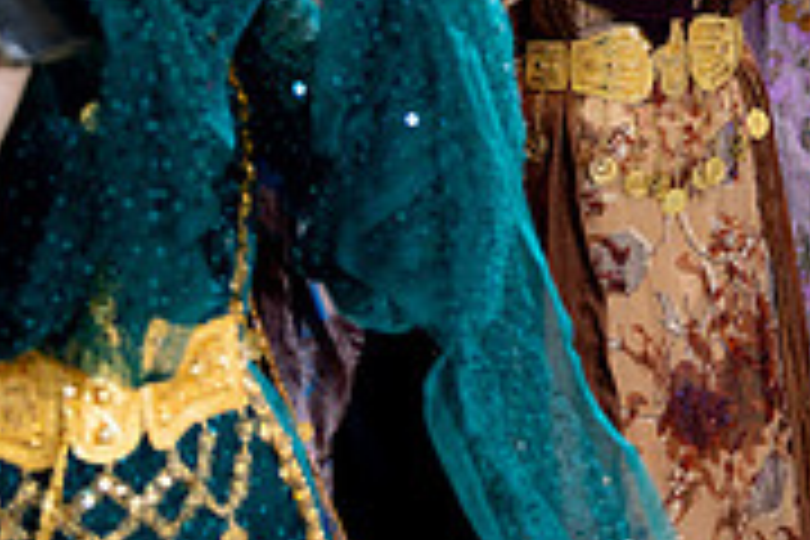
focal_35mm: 119
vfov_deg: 11.3
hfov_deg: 16.2
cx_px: 1066
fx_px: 2677
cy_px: -70
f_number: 2.8
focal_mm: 37
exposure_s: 1/250
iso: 800
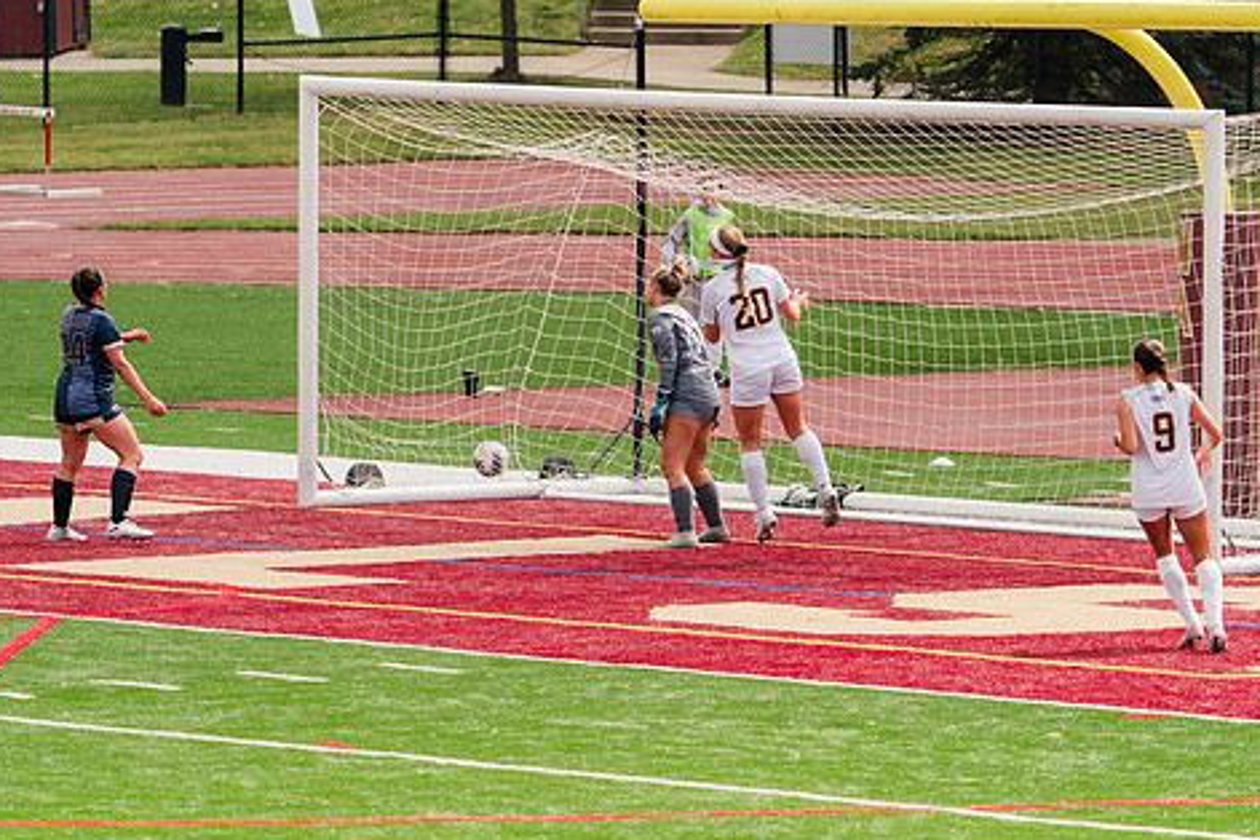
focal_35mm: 352
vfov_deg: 3.9
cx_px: 591
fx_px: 12319
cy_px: 494
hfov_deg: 5.9
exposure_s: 1/1600
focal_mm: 286
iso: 400
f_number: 5.6
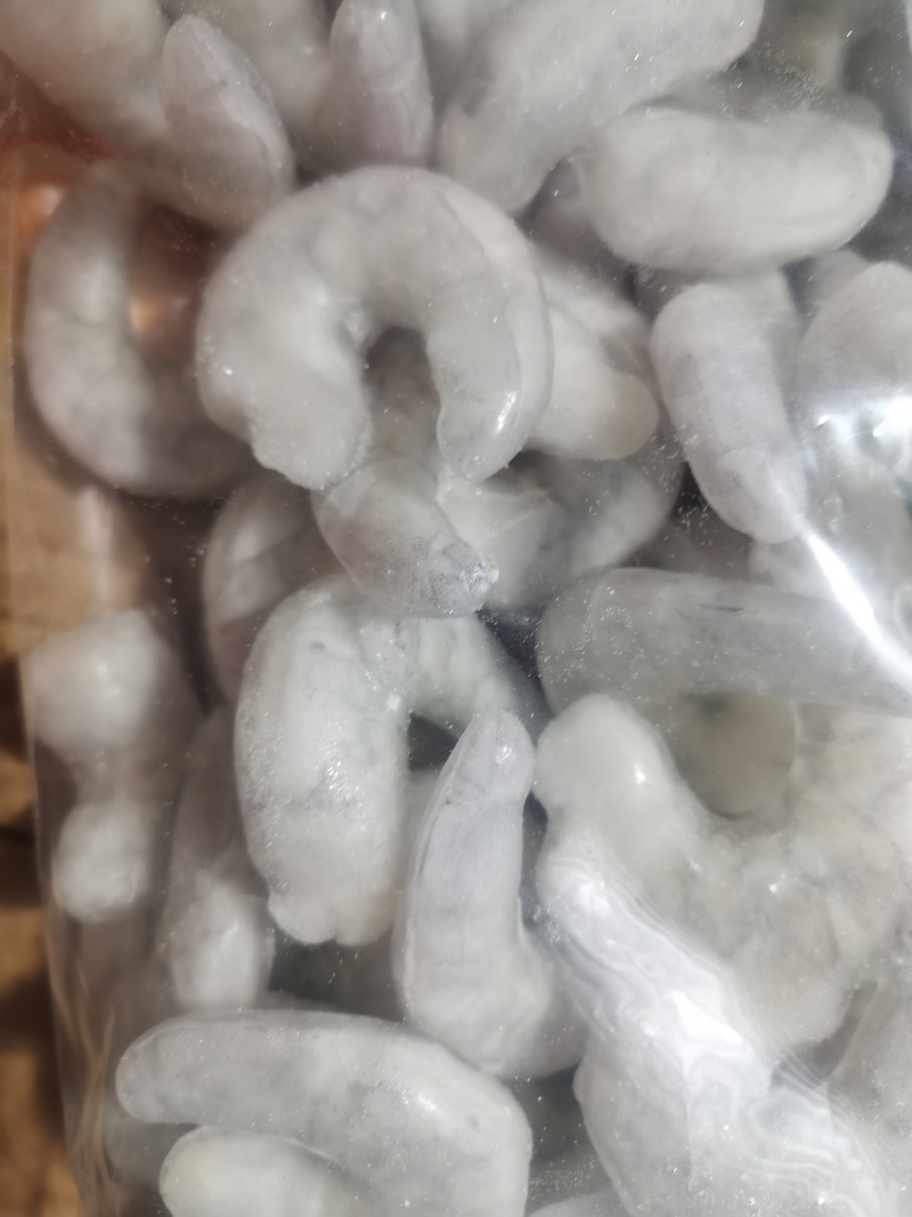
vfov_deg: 65.3
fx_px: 949
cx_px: 456
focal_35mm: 27
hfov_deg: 51.3
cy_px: 608
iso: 250
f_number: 1.8
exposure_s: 1/33.3
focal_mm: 5.58
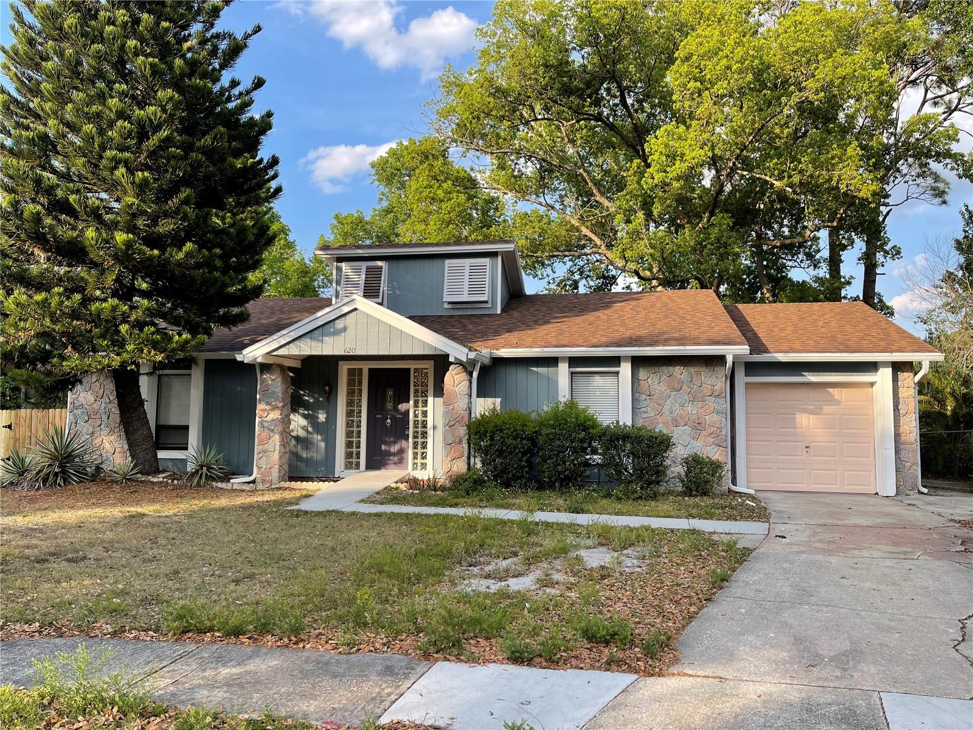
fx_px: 731
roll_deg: -0.7
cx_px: 486
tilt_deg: +4.8
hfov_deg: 67.3
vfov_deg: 53.1
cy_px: 365
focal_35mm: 26
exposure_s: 1/791
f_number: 1.6
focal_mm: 5.1
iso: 32
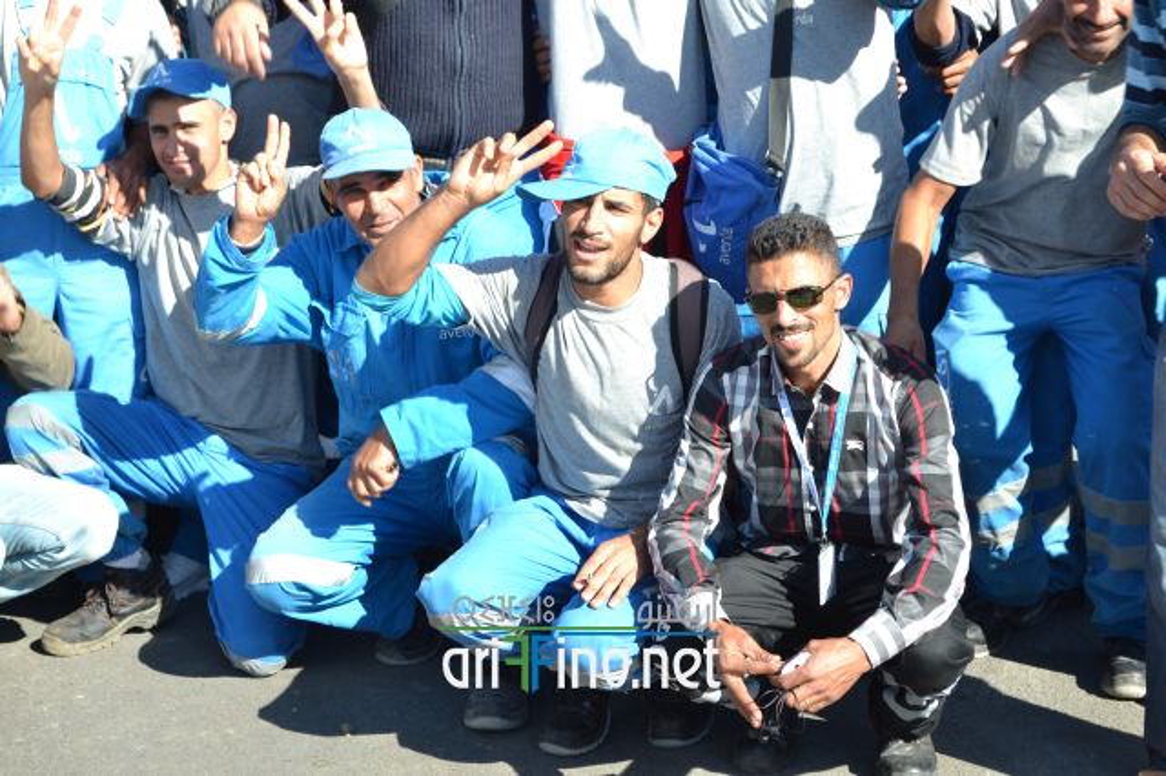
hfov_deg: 27.0
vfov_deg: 18.2
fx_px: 2428
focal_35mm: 75
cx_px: 583
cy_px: 388
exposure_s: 1/200
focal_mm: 50
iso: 100
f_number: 7.1
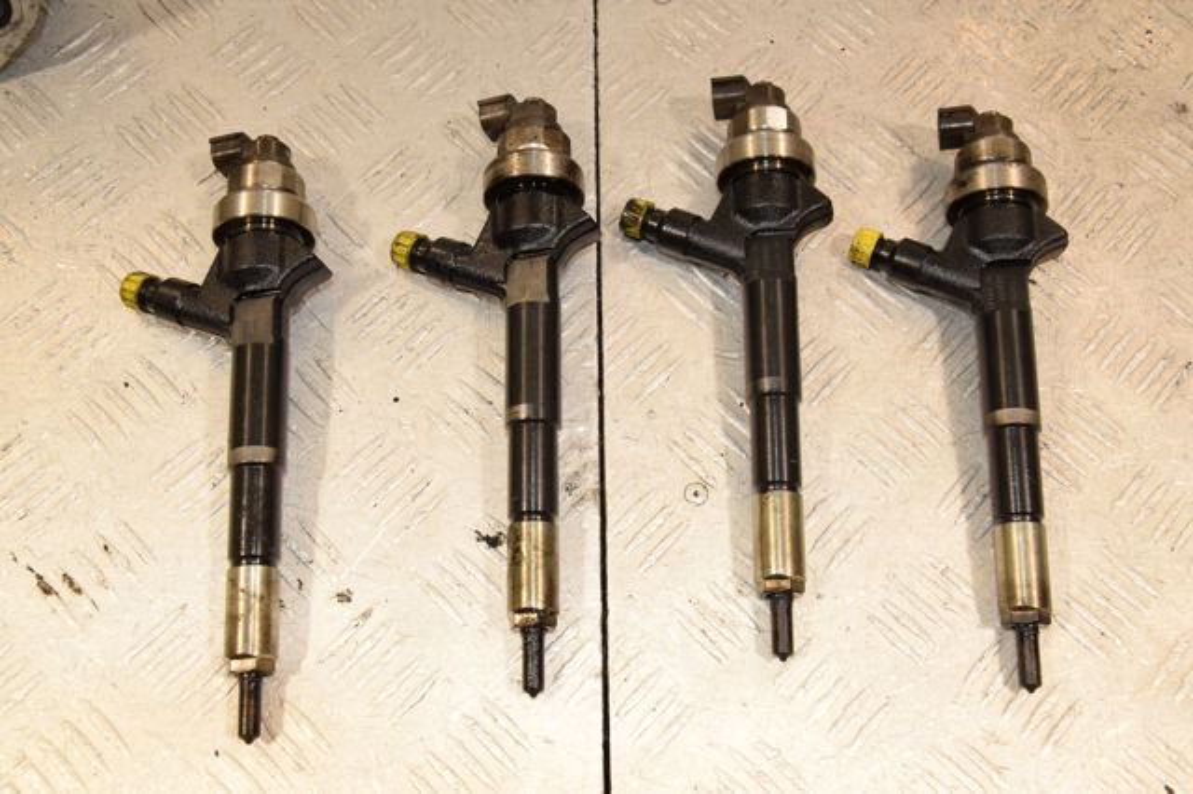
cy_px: 397
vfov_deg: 35.5
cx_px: 596
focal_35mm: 38
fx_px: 1242
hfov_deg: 51.3
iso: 1600
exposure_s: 1/200
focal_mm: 25
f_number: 8
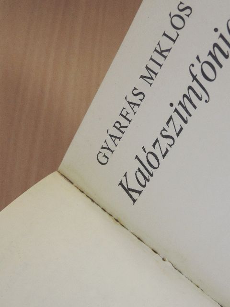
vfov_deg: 38.2
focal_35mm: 50
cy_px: 154
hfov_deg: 29.1
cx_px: 115
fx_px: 443
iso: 800
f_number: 3.6
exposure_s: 1/100
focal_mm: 8.9
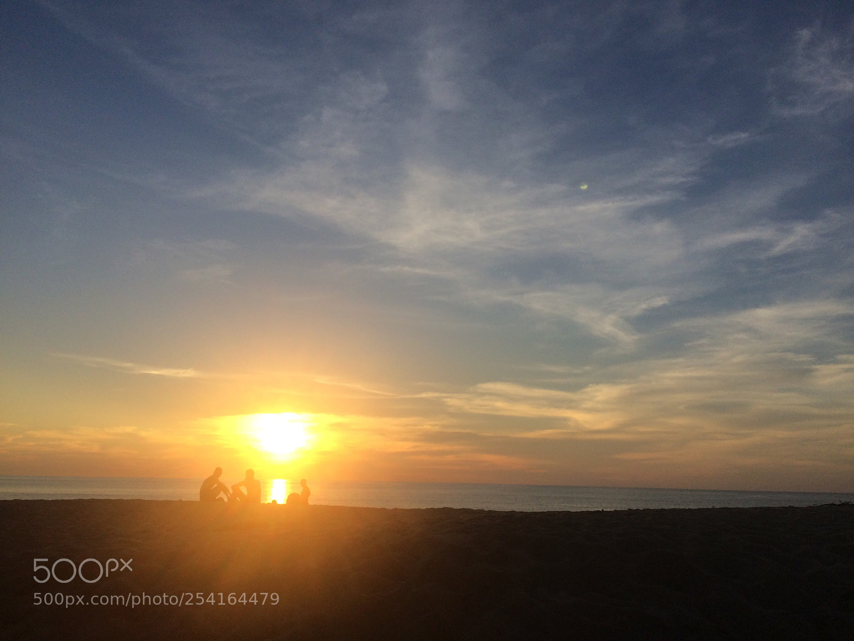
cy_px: 320
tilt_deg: +11.6
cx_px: 427
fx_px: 715
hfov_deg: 61.7
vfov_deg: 48.2
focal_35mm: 29
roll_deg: -1.0
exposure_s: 1/2053
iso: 32
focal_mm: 4.15
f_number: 2.2
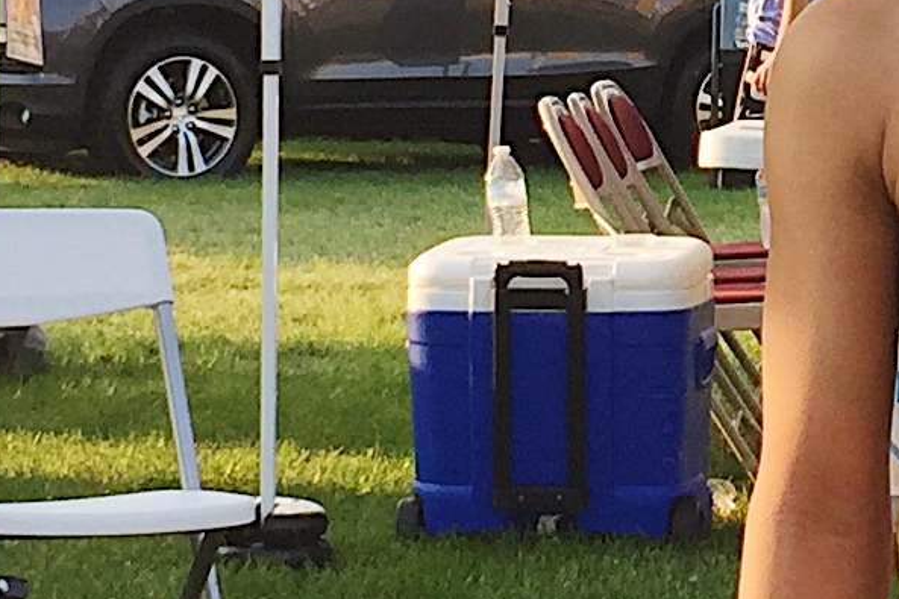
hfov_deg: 12.2
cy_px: 11
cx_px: 893
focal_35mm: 166
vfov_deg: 8.2
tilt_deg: +1.9
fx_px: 4144
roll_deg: -0.2
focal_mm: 4.15
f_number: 2.2
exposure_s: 1/416
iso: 32
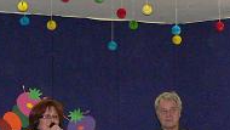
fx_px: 1000
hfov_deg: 13.1
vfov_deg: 7.3
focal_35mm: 164
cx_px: 53
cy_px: 157
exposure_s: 1/30
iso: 250
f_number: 2.8
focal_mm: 7.4
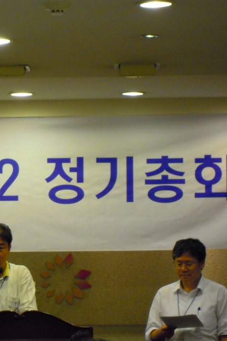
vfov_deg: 10.5
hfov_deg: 7.0
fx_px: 1844
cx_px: 15
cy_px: 171
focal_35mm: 195
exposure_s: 1/25
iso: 500
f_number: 6.6
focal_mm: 25
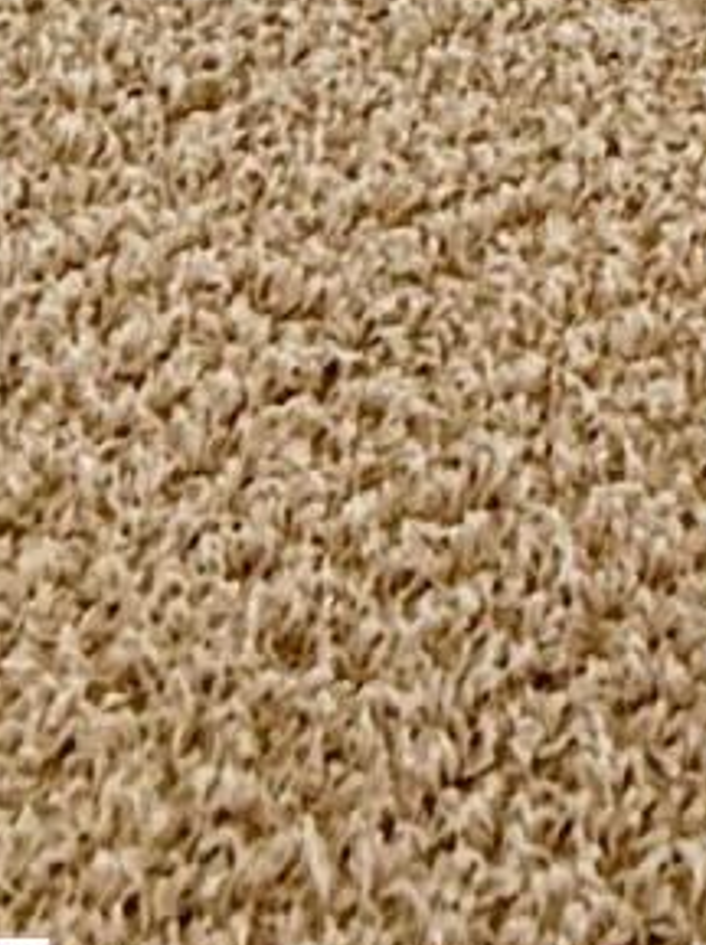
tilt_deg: -2.4
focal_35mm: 97
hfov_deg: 13.9
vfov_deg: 11.1
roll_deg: +2.0
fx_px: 2644
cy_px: -1962
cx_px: 1167
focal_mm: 2.22
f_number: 2.2
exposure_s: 1/60
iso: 500
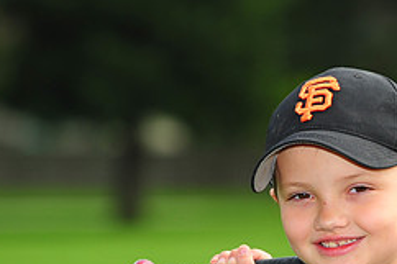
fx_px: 5279
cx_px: 400
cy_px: 302
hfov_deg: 4.3
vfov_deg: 2.9
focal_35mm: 479
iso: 400
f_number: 4.5
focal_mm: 200
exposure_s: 1/1600
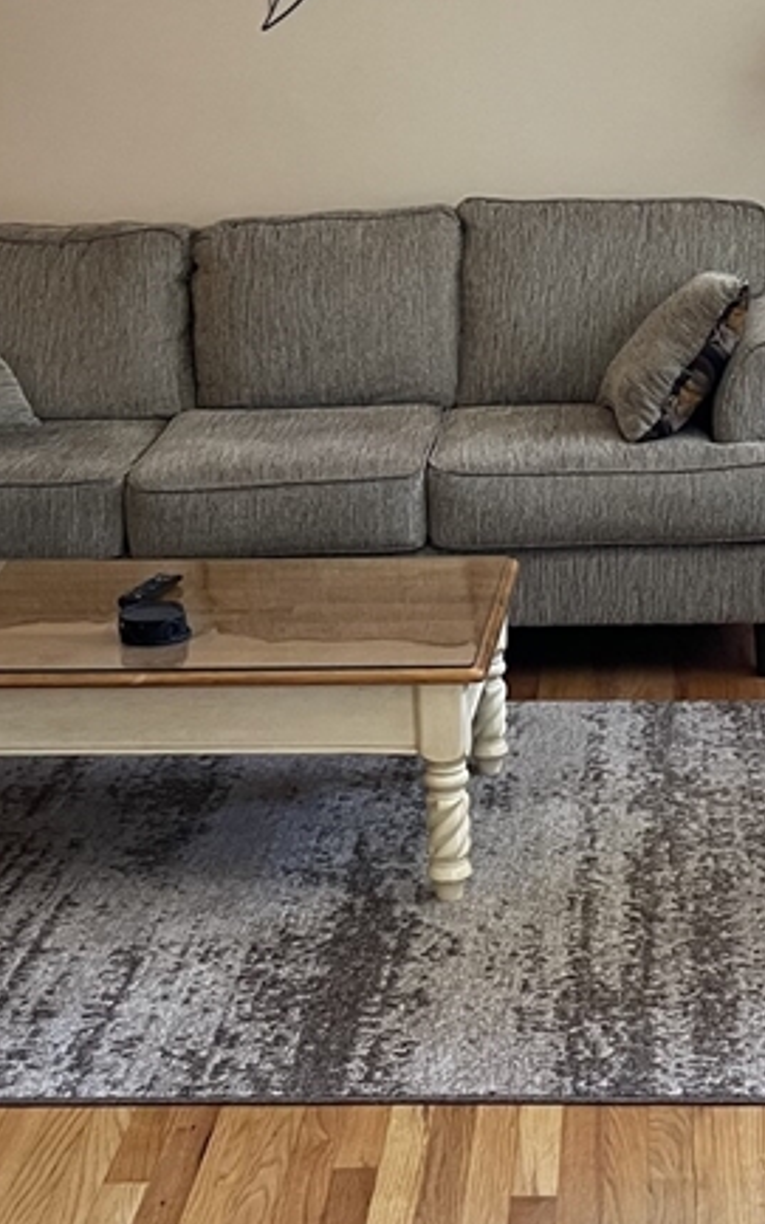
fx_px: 2170
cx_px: 613
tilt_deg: -11.9
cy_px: 403
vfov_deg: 31.3
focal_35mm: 65
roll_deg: +1.1
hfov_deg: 19.8
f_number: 1.6
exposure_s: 1/60
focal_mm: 4.2
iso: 125
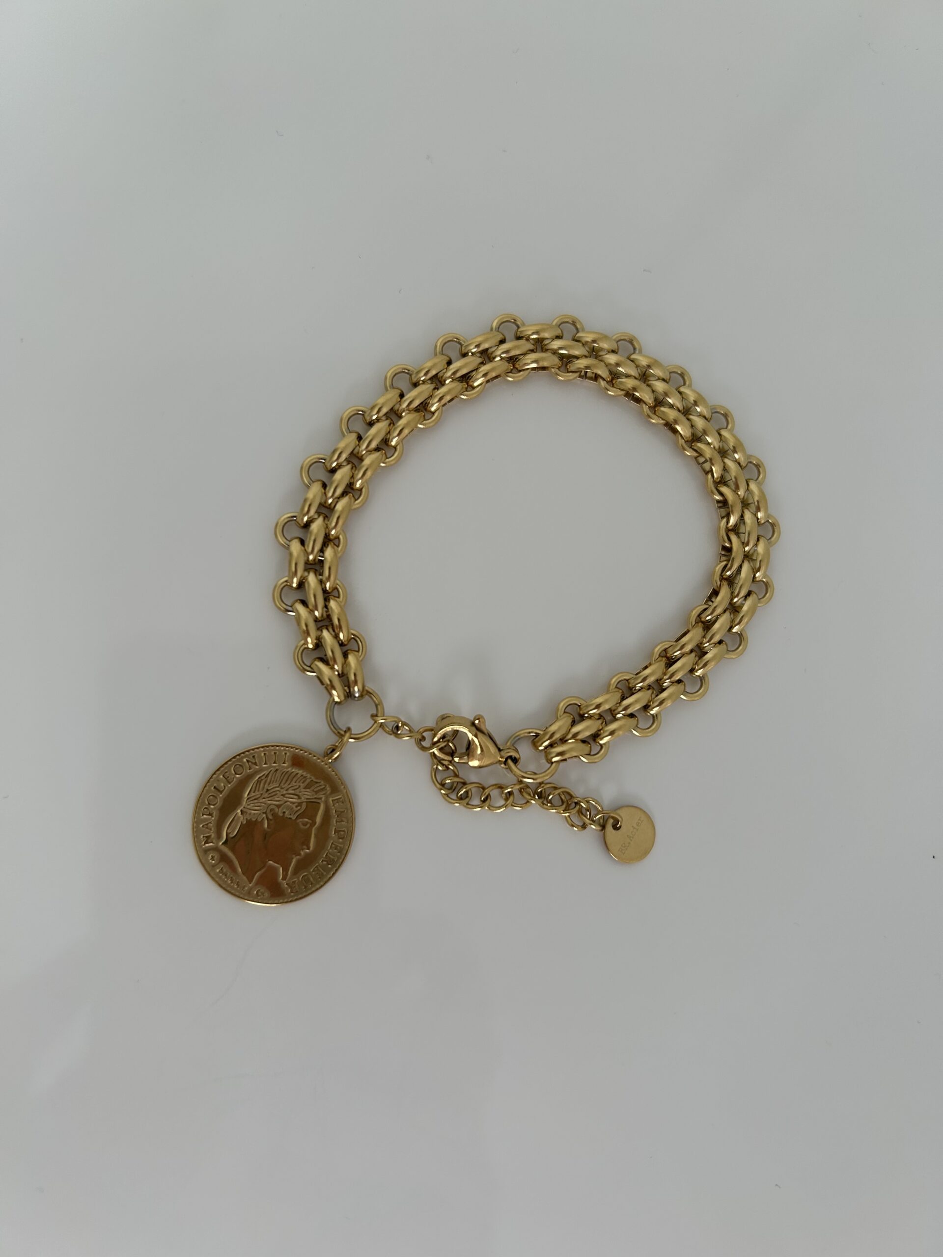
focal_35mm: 26
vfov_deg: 67.3
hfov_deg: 53.1
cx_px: 472
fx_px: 944
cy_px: 628
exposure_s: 1/121
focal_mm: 5.7
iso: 40
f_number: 1.5
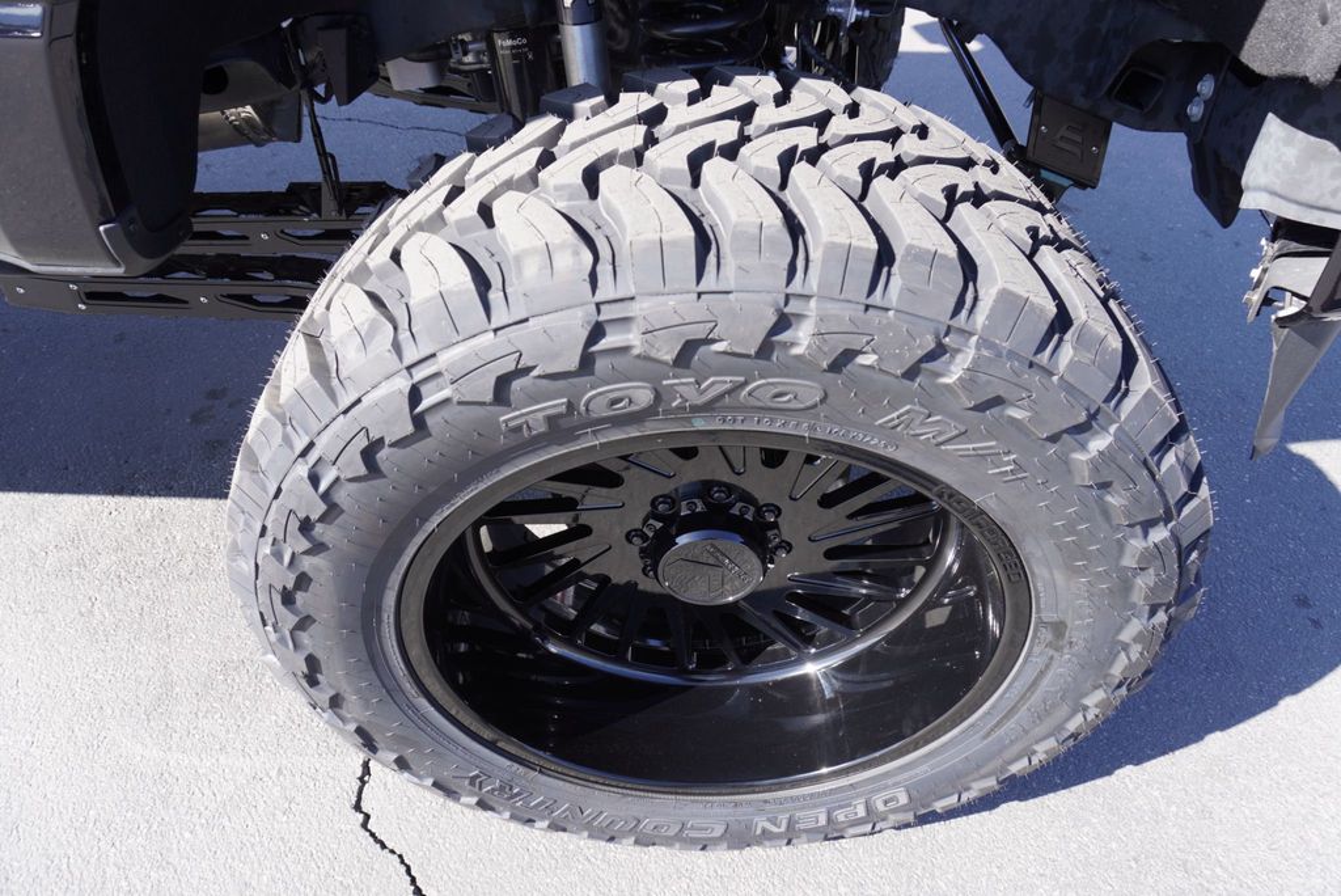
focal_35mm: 24
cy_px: 448
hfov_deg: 73.7
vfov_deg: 53.2
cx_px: 670
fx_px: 894
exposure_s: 1/100
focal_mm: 16
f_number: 5
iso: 100
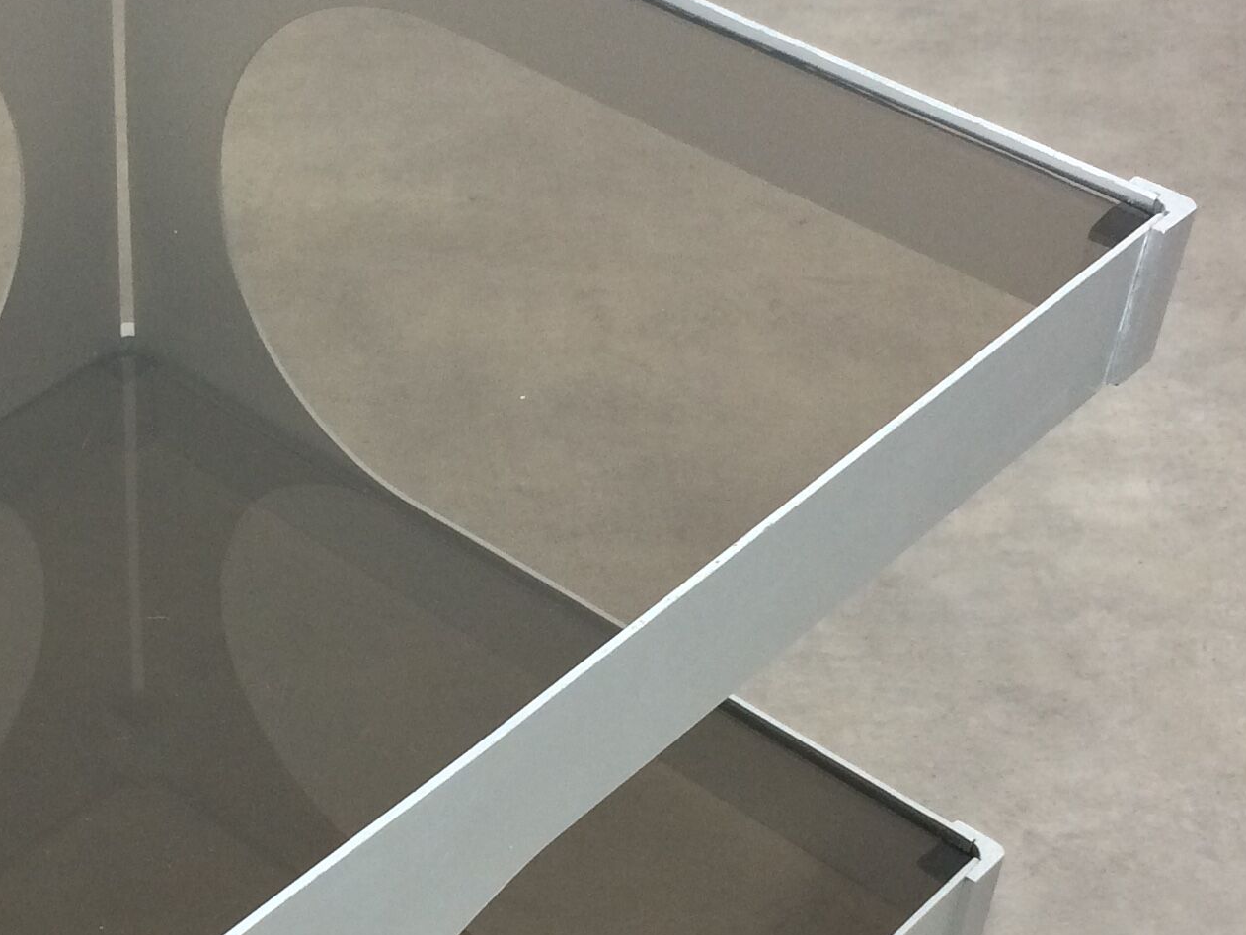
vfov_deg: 19.5
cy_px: 696
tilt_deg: -43.1
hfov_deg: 25.4
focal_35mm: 75
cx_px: 185
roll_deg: -0.8
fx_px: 2700
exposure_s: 1/33
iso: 80
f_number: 2.2
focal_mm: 4.15
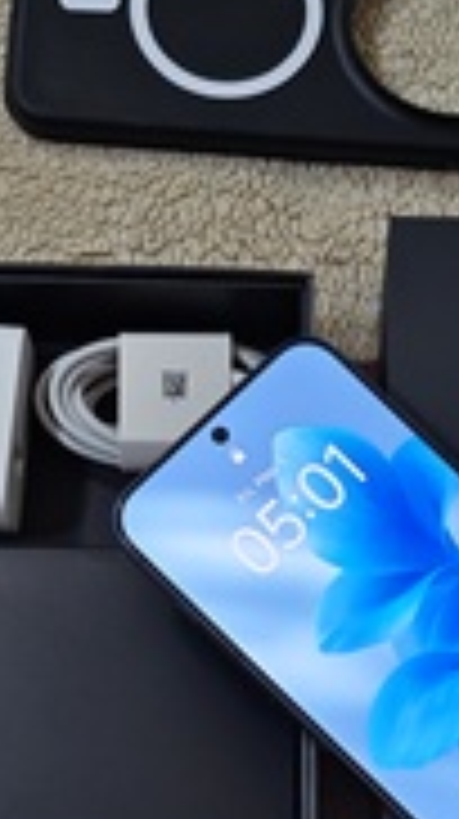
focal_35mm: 82
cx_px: 322
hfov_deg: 14.7
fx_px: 1779
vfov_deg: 25.1
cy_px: 754
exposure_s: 1/60
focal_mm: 5.4
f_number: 1.6
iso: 250
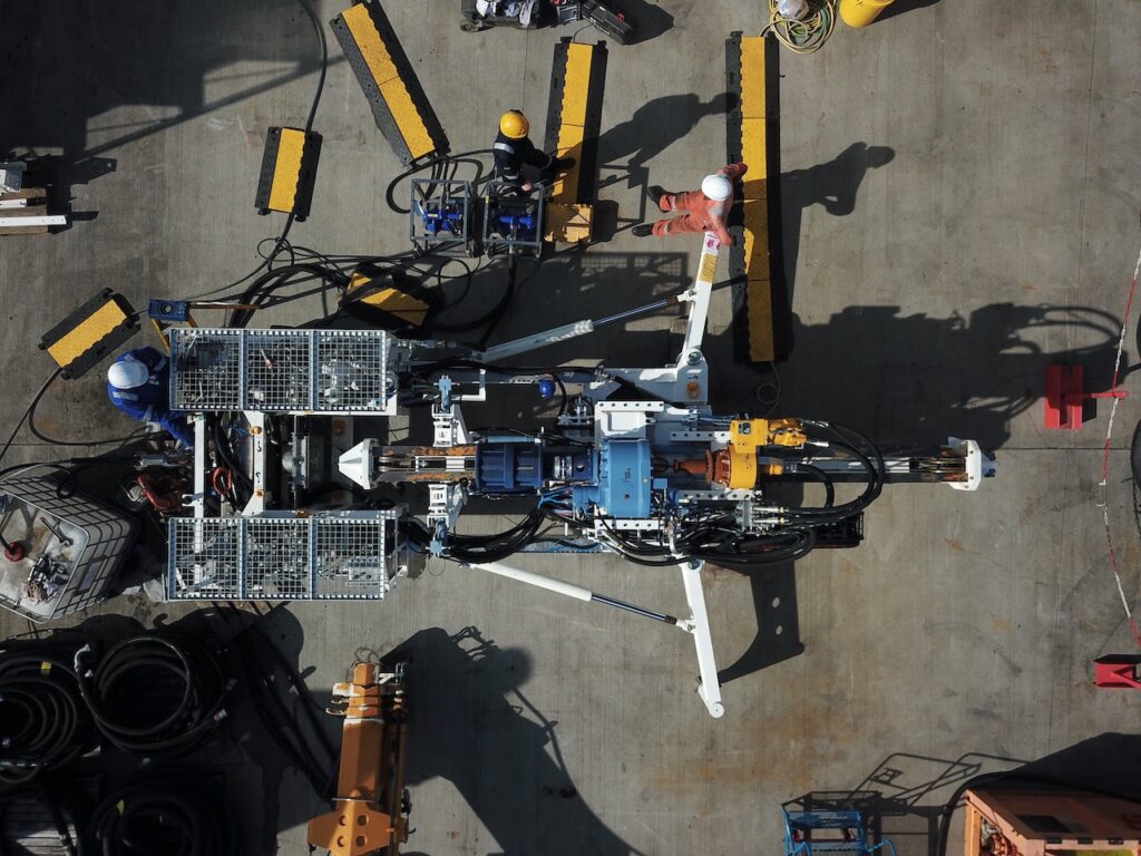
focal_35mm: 26
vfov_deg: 53.1
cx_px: 570
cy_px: 428
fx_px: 857
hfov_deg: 67.3
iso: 100
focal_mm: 4.73
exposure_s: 1/160
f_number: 2.2
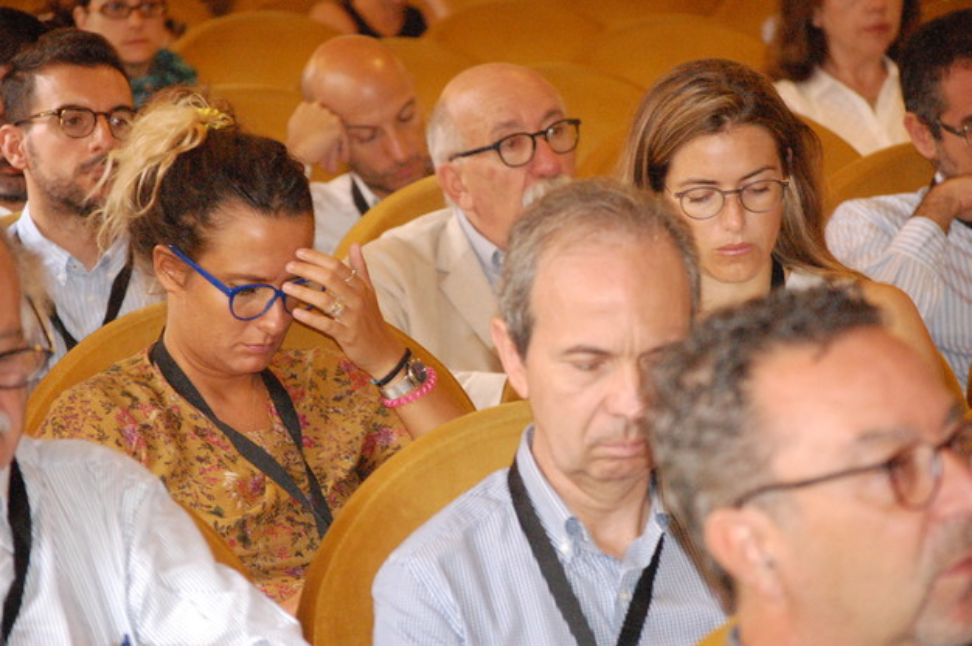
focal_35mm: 165
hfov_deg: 12.5
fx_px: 4450
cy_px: 323
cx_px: 486
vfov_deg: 8.3
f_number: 5.6
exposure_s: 1/60
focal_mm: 110
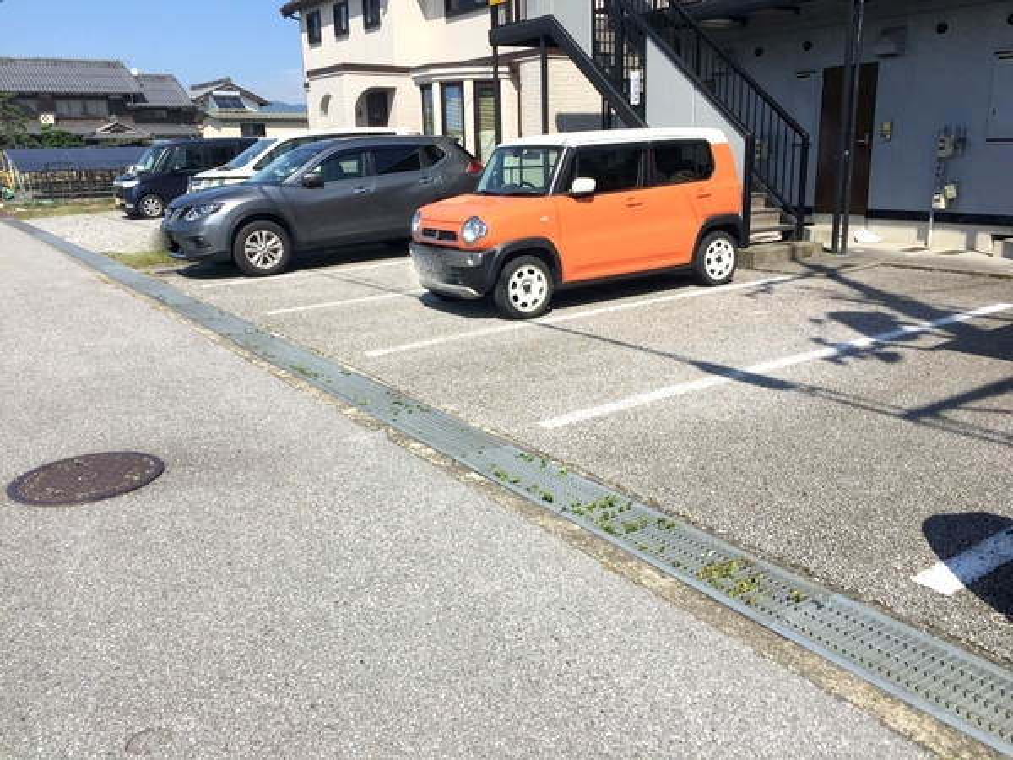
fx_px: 849
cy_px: 380
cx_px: 506
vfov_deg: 48.2
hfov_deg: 61.7
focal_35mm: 29
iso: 32
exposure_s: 1/2475
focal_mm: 4.15
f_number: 2.2
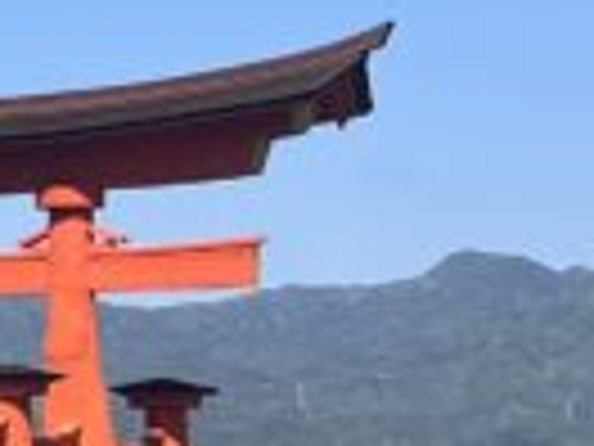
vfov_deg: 7.4
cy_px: 239
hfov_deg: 7.6
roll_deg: -1.3
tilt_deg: +3.8
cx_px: -1566
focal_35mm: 201
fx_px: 3449
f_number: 1.6
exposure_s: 1/3745
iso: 50
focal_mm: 5.1
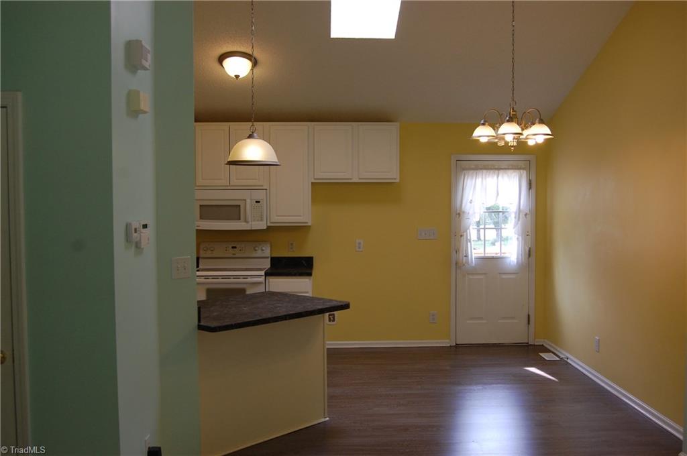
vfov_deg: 36.8
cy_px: 228
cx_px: 344
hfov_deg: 53.2
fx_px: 686
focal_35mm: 36
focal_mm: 24
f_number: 5
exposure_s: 1/100
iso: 400
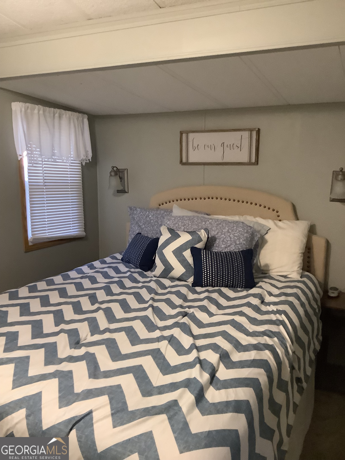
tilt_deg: -11.0
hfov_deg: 45.4
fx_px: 412
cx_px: 172
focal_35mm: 31
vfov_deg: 58.4
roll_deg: +1.1
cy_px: 230
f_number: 2.4
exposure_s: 1/60
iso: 400
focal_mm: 3.3
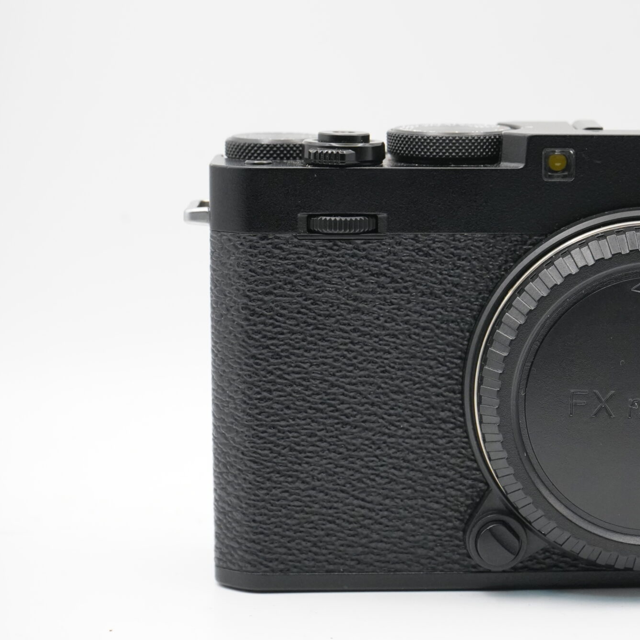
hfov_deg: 16.2
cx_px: 568
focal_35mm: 106
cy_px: 306
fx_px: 2217
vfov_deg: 16.4
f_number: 10
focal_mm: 65
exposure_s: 1/125
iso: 3200
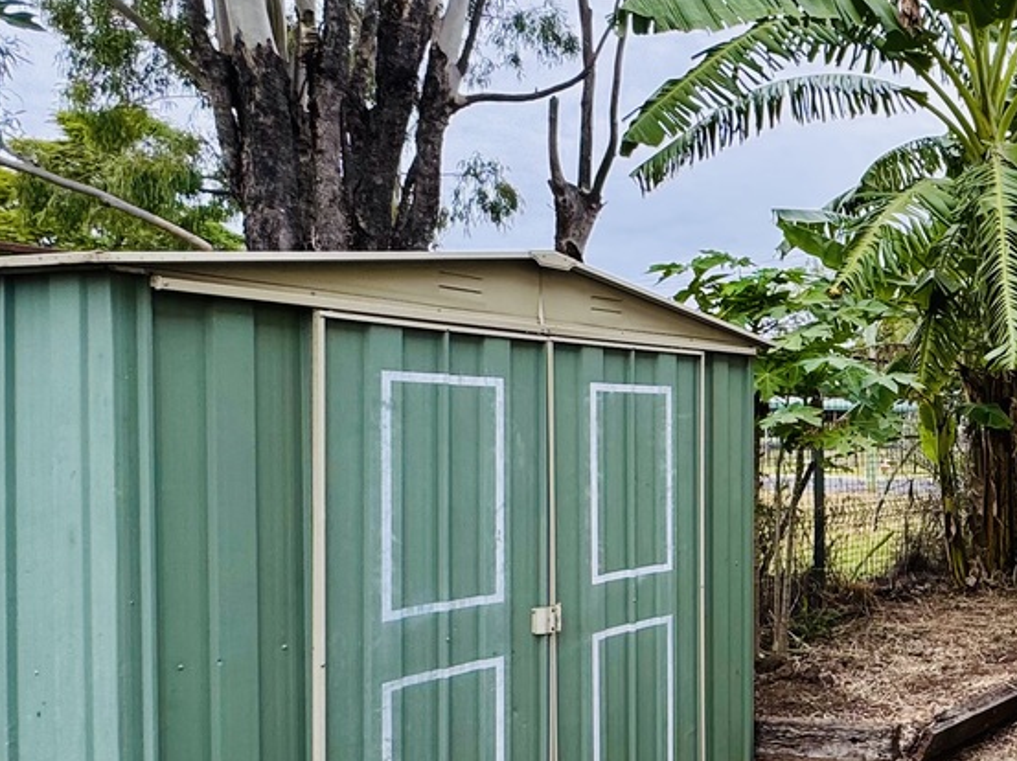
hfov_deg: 38.3
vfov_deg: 37.6
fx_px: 1116
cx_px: 1179
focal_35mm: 38
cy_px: 446
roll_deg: -0.9
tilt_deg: -0.2
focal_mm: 2.22
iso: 40
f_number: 2.2
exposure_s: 1/168
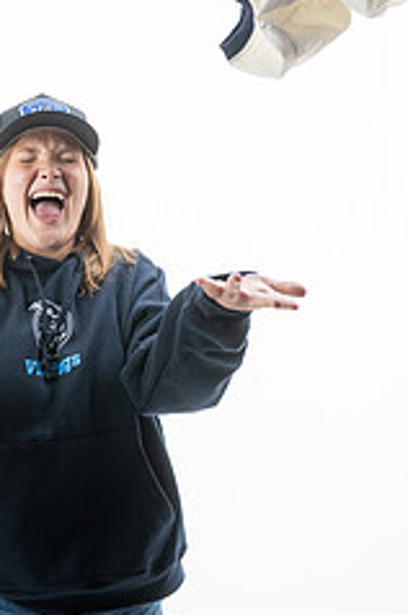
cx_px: 72
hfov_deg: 25.0
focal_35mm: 53
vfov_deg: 37.1
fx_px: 904
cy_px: 199
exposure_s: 1/400
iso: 800
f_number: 3.2
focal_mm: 28
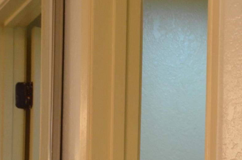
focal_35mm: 156
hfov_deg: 12.7
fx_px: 1046
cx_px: 321
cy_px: 289
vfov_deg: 8.4
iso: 720
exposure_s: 1/60
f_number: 4
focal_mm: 27
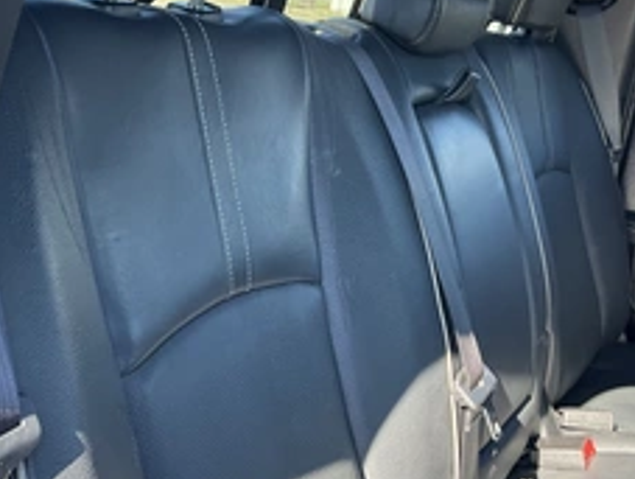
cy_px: 196
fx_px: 937
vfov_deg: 28.6
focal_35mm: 51
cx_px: 266
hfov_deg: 37.3
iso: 40
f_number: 1.8
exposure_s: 1/122
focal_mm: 3
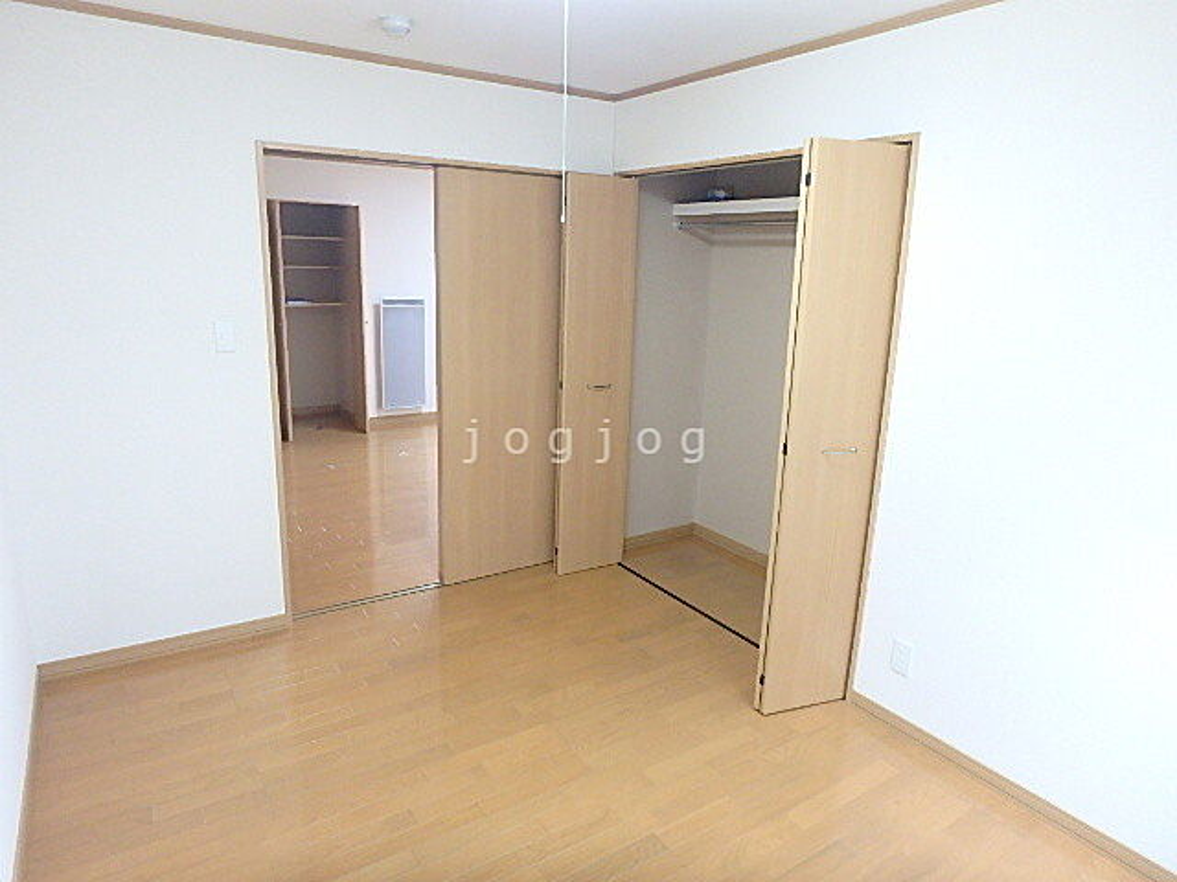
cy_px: 441
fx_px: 714
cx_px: 588
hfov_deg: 79.0
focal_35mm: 21
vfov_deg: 63.4
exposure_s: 1/30
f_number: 3.5
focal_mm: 3.7
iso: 640
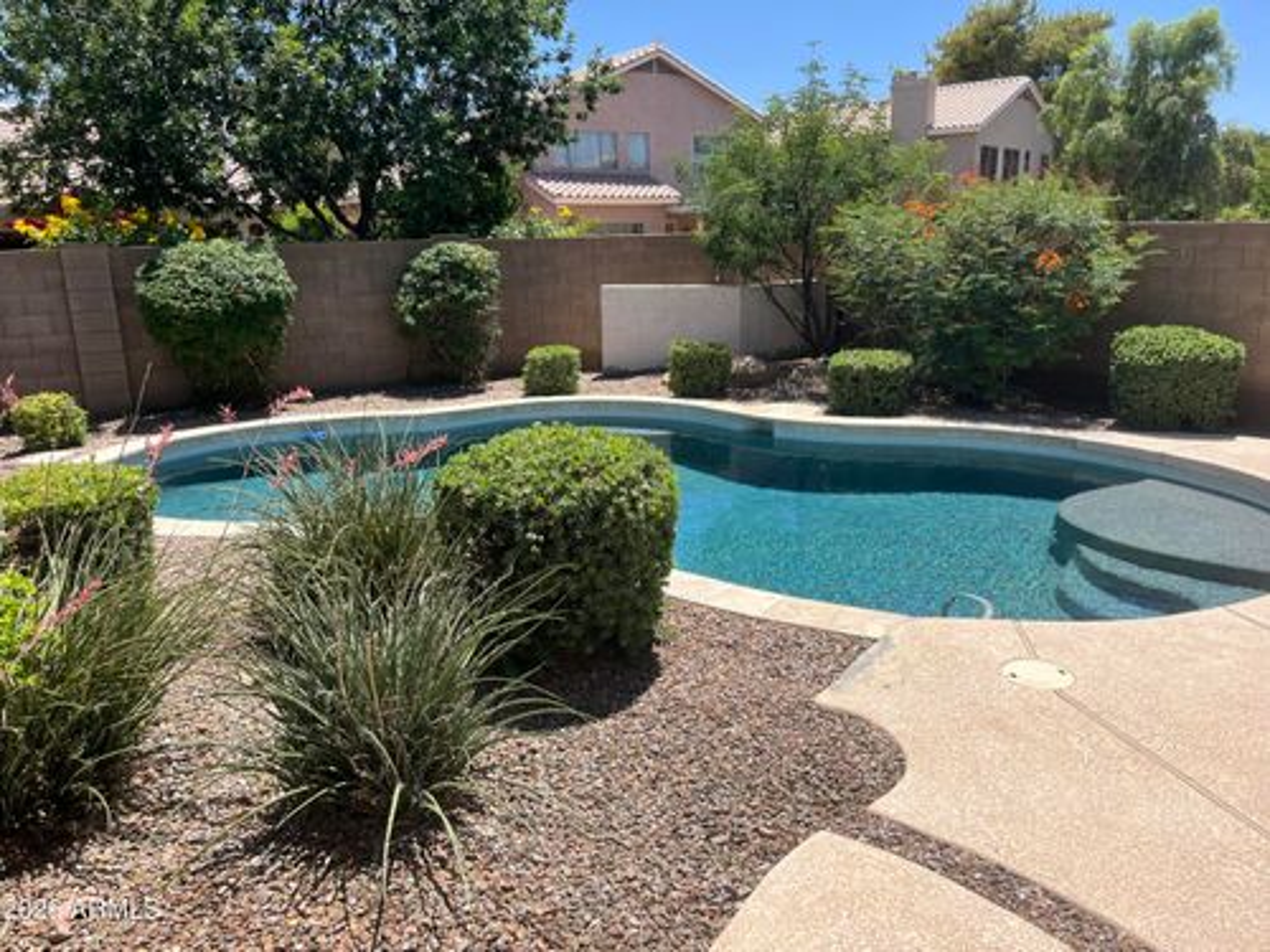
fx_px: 954
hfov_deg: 67.3
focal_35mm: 26
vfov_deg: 53.1
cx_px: 635
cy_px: 476
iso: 50
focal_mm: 5.1
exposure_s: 1/2825
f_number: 1.6
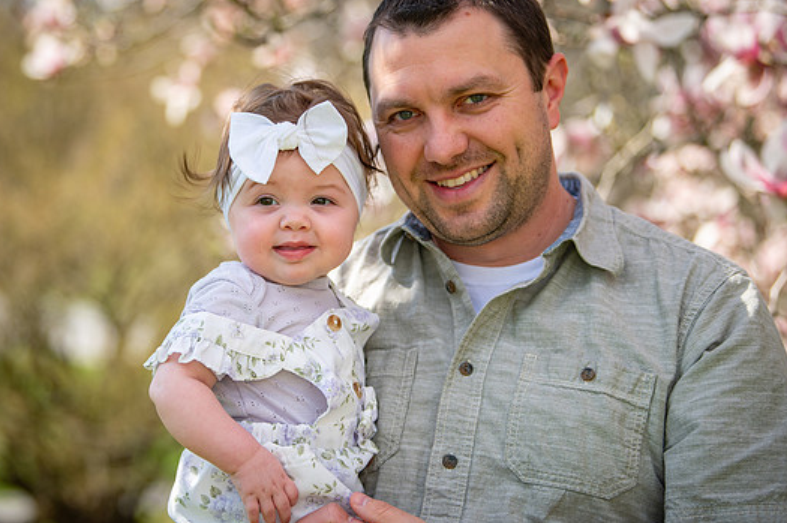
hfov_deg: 20.6
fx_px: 2162
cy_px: 208
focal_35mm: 99
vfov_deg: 13.8
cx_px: 350
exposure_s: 1/2500
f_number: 2.8
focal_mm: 80
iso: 320
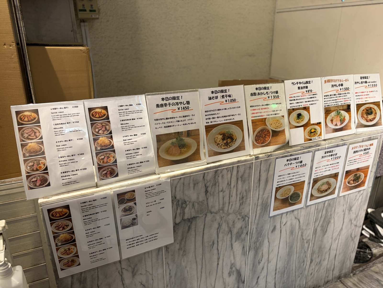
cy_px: 144
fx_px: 288
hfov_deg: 67.3
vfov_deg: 53.1
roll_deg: +0.8
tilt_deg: -19.8
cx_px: 192
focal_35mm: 26
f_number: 1.6
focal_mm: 5.96
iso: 125
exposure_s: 1/50
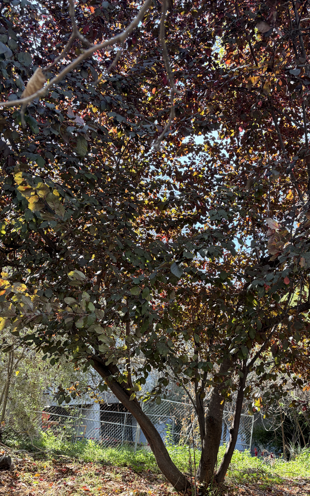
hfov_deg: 36.2
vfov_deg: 54.8
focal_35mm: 35
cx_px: 185
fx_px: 473
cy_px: 303
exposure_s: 1/176
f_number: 1.6
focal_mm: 5.96
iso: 50
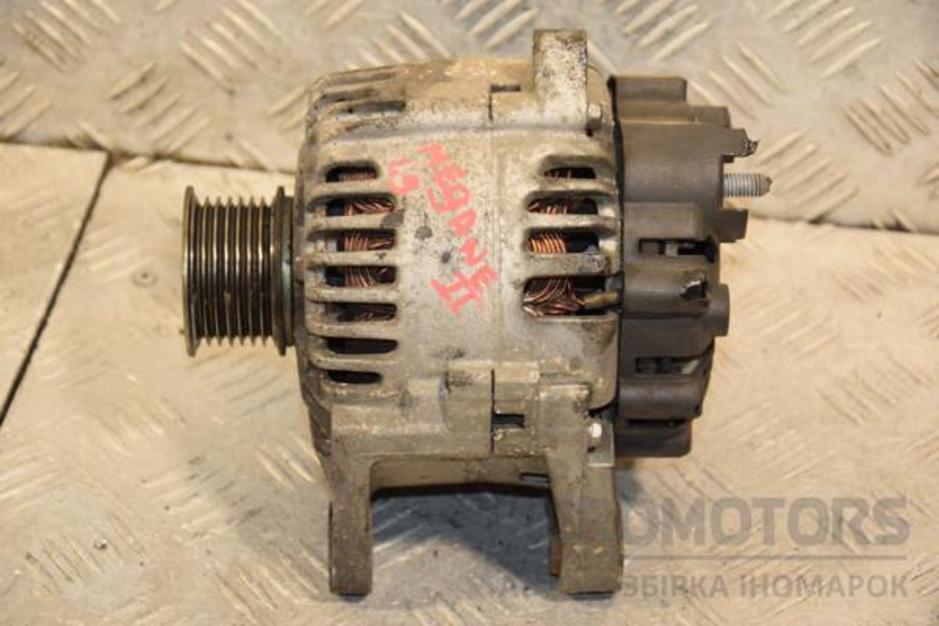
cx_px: 470
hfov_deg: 18.2
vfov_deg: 12.2
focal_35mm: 112
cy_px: 313
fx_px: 2934
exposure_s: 1/125
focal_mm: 75
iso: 800
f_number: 5.3
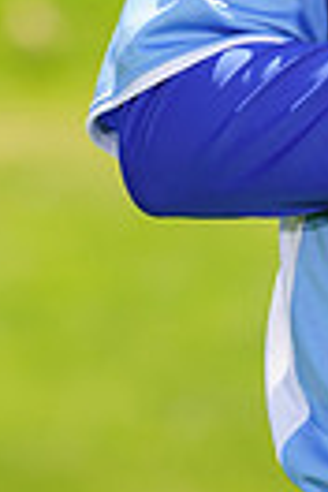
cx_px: 602
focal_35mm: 1086
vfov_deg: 1.9
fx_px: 14841
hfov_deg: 1.3
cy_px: -298
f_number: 8
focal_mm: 247
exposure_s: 1/250
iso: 100
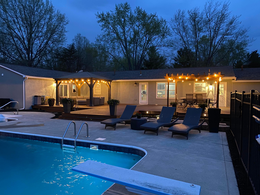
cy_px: 98
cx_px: 130
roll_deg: -0.6
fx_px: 195
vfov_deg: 53.1
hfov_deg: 67.3
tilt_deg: -1.9
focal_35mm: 26
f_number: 1.8
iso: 500
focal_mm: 4.25
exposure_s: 1/10
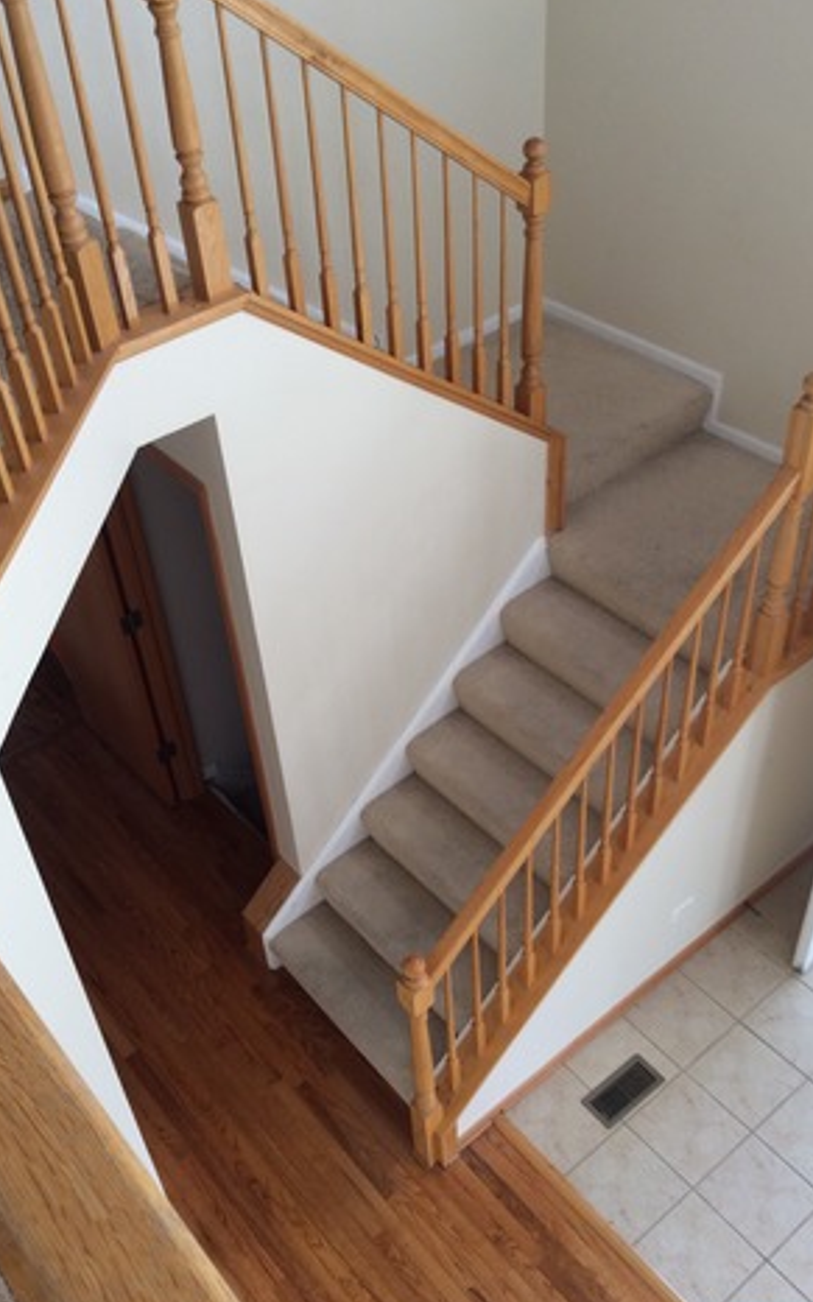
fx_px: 1277
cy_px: 662
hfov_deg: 35.3
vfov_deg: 54.0
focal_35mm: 36
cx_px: 381
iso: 32
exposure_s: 1/30
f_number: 2.4
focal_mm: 3.3
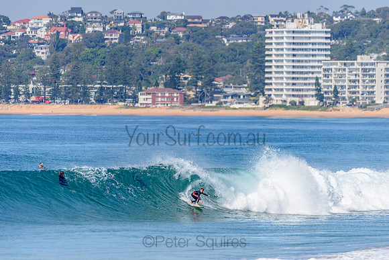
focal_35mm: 500
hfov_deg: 4.1
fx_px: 5404
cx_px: 194
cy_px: 130
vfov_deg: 2.8
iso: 125
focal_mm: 500
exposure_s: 1/2000
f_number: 5.6
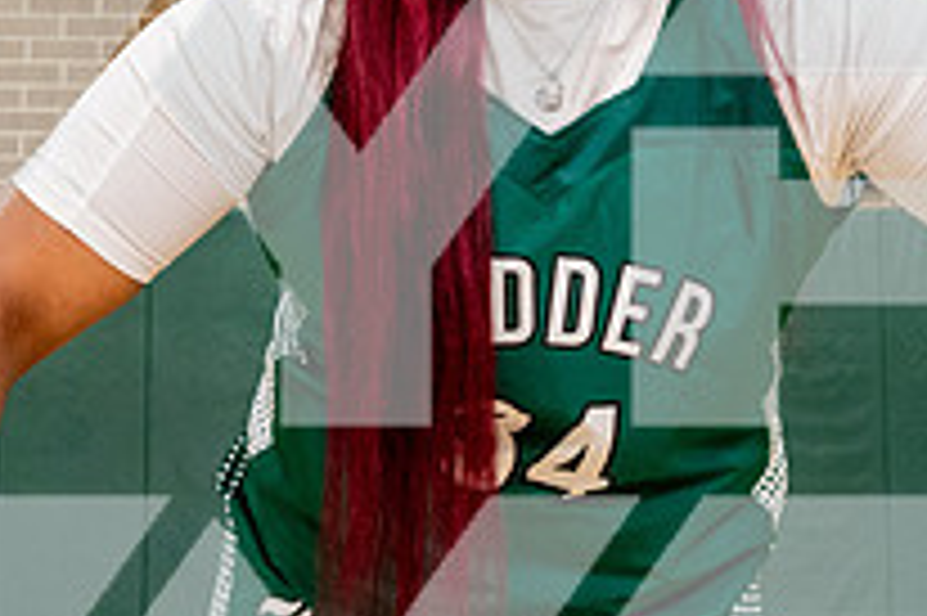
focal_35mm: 73
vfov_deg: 18.6
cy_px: 176
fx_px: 1878
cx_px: 521
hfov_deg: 27.7
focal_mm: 25
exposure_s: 1/125
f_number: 7.1
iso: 3200
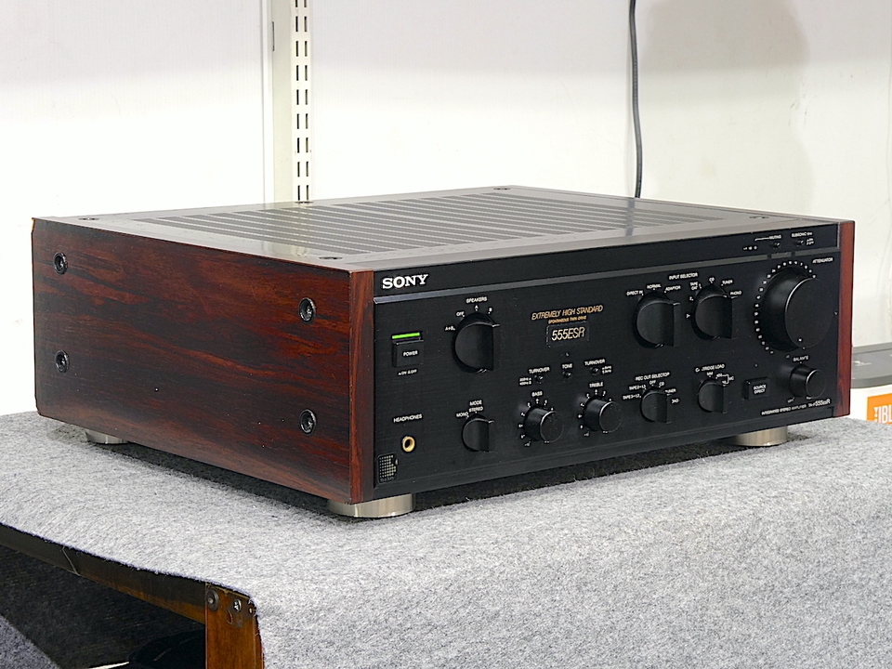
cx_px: 446
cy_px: 334
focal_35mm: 84
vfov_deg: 17.6
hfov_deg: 23.3
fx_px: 2165
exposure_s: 2
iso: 100
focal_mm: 15
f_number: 8
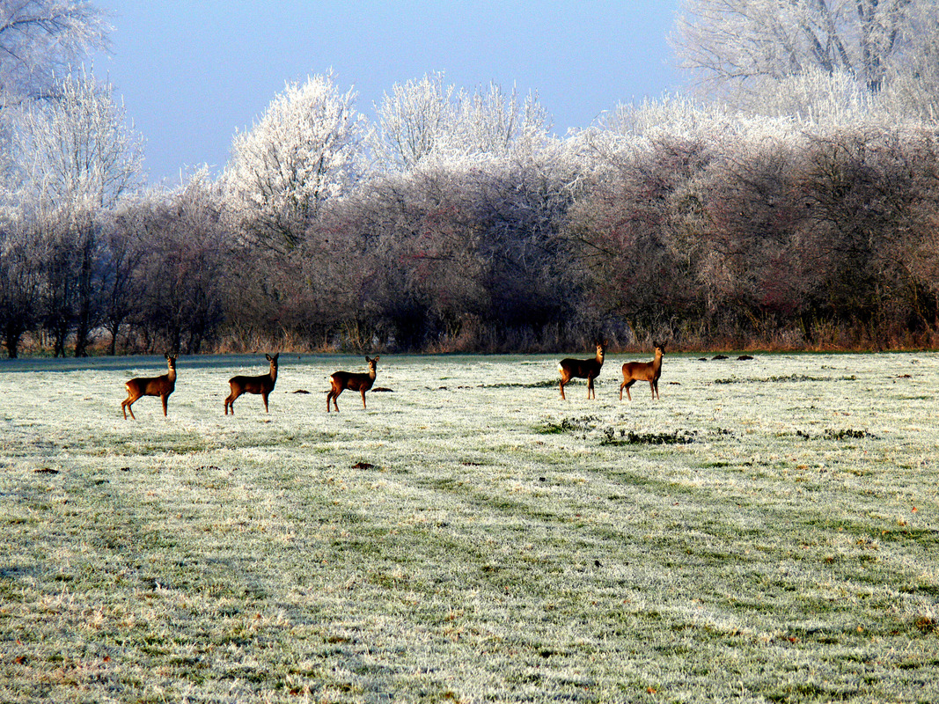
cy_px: 352
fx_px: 11392
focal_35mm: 420
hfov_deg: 4.7
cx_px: 470
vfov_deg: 3.5
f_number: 5.6
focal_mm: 88.8
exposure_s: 1/160
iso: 80
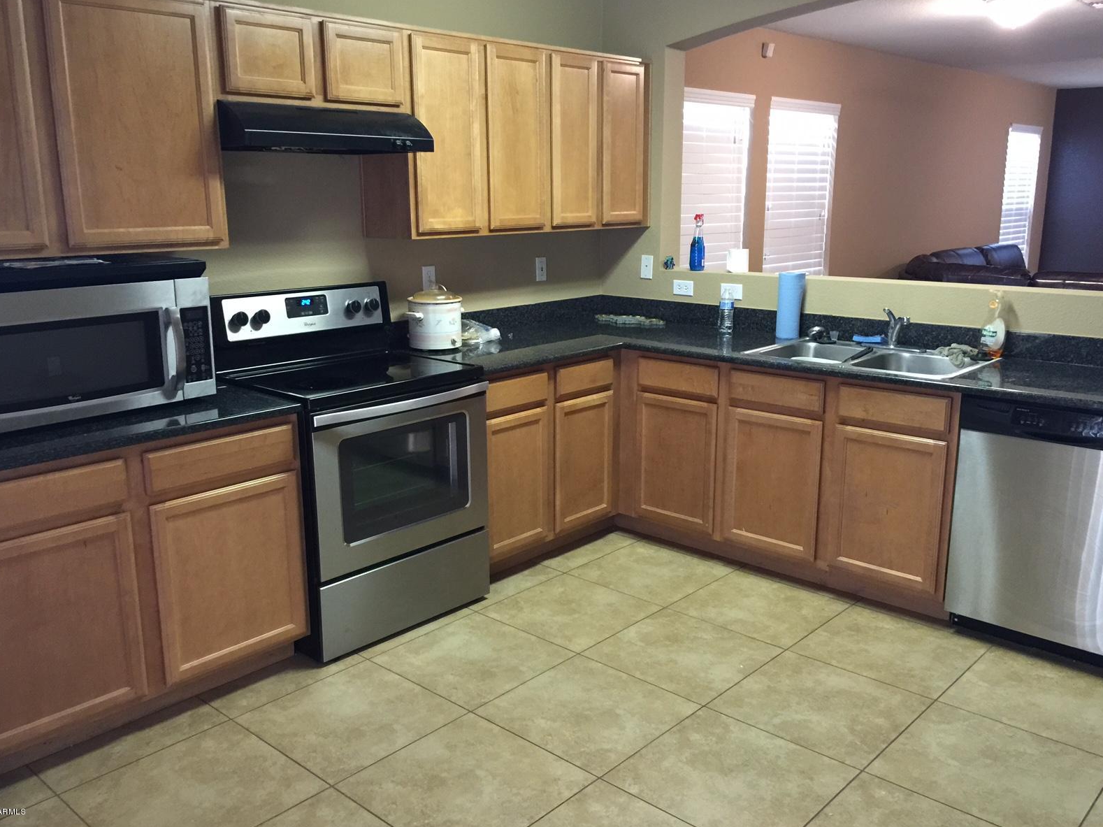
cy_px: 412
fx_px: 956
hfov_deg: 60.0
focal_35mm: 30
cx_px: 541
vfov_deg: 46.8
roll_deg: +0.5
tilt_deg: -10.7
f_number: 2.2
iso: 125
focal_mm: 4.15
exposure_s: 1/10
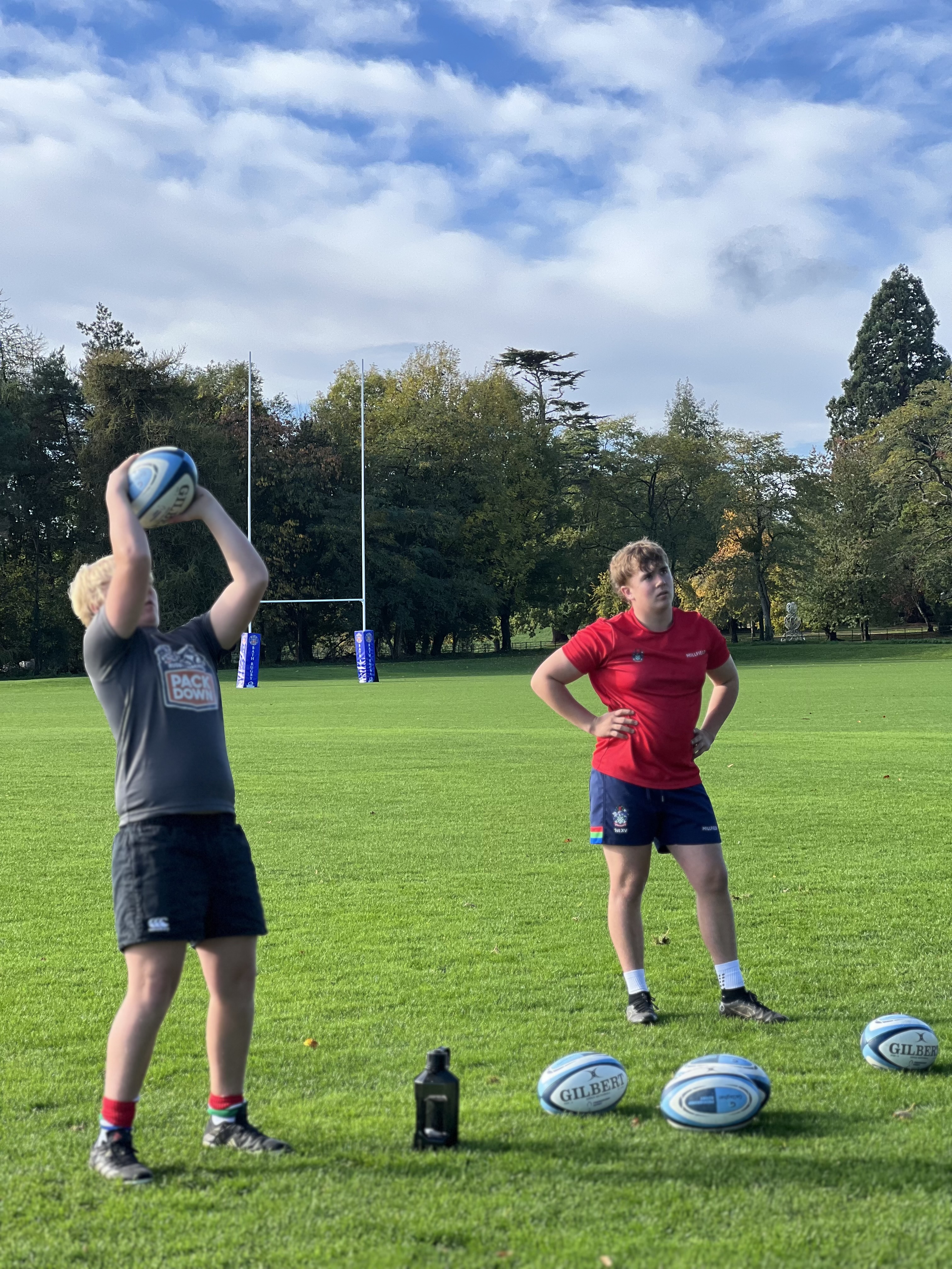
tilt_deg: +1.2
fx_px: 2824
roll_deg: +2.6
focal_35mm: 77
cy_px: 634
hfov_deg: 19.1
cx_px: 476
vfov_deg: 25.3
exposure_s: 1/300
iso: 25
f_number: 2.8
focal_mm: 9
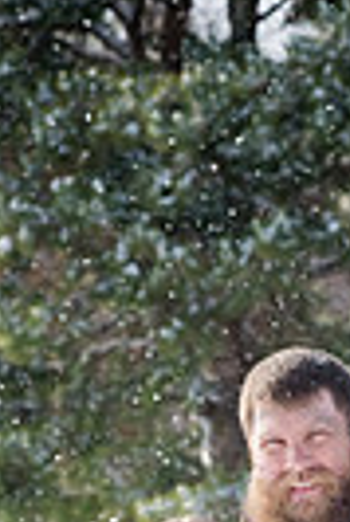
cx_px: 303
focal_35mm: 378
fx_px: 5498
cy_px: 860
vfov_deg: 5.4
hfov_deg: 3.6
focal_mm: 112
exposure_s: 1/1000
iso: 640
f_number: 9
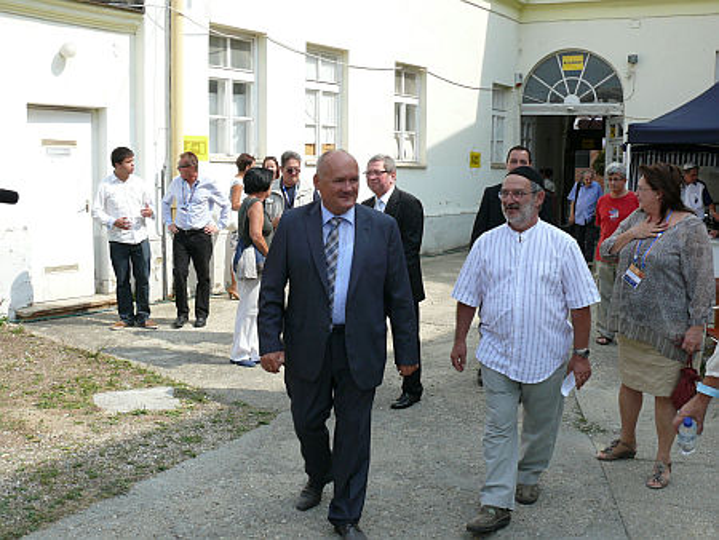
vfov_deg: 40.7
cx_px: 360
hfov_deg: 52.6
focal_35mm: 35
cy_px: 270
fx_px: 727
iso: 100
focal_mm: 7.4
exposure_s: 1/250
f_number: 5.6
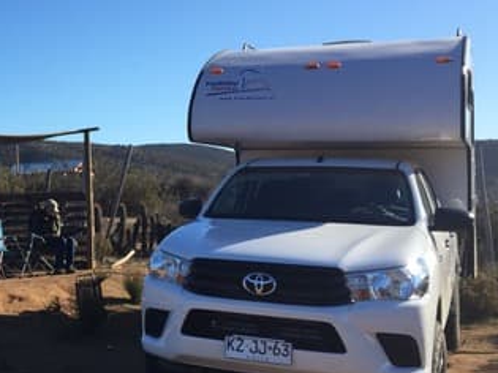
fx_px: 848
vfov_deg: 24.8
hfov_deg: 30.7
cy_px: 150
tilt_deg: +2.3
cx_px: 19
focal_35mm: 59
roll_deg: +2.8
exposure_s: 1/1522
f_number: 2.2
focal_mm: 4.15
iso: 32
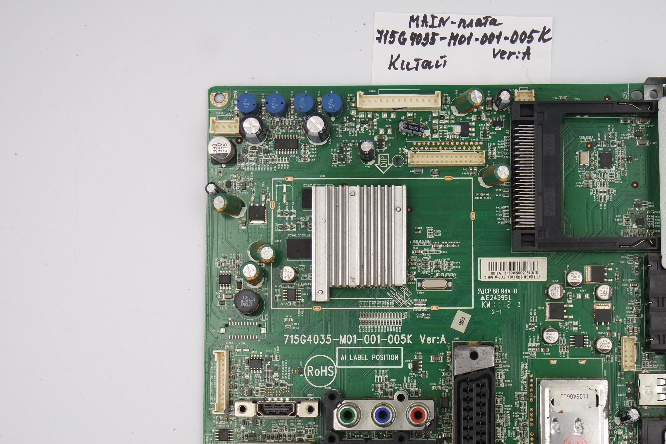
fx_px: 1202
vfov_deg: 20.9
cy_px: 276
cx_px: 428
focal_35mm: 65
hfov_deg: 30.8
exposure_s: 1/125
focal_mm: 18
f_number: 5
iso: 160
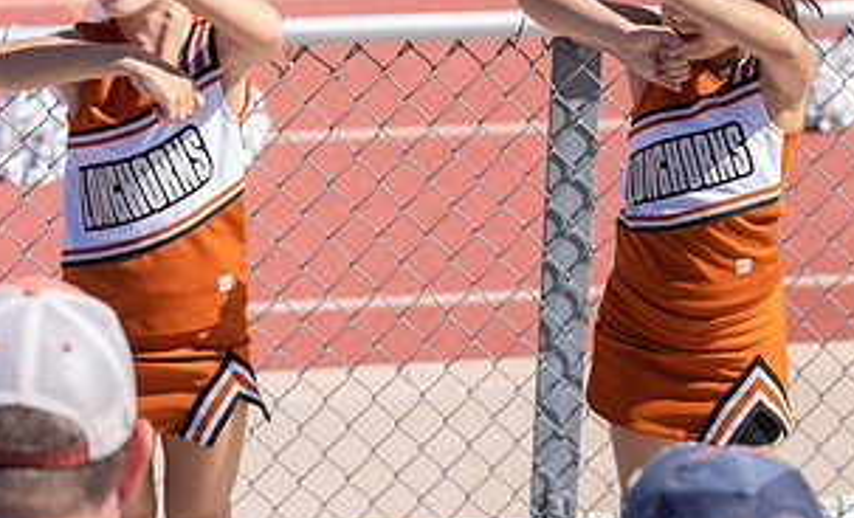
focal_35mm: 157
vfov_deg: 8.2
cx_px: 714
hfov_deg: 13.4
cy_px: 134
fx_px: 3625
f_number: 2.8
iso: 100
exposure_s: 1/1250
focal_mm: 72
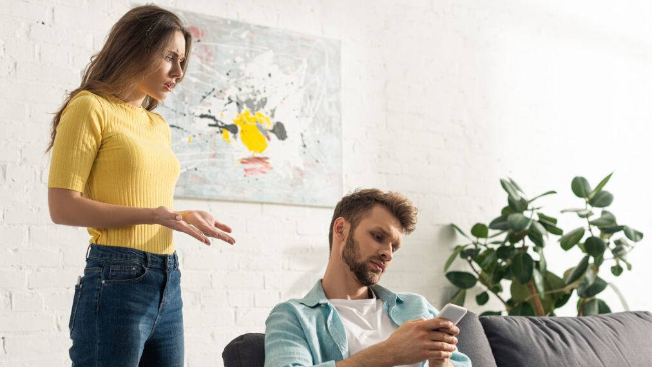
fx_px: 916
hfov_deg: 39.2
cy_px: 218
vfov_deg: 22.6
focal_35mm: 53
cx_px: 329
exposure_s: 1/200
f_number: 3.2
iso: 100
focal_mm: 50
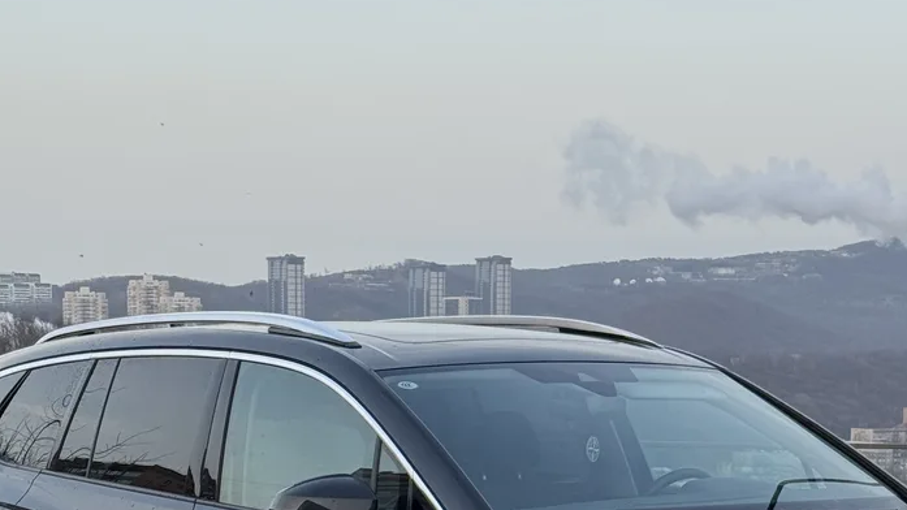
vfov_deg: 11.2
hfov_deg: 20.3
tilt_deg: -7.1
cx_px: 558
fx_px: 2525
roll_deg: -0.8
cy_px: 683
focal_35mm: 105
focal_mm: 6.76
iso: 64
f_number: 1.78
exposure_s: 1/428
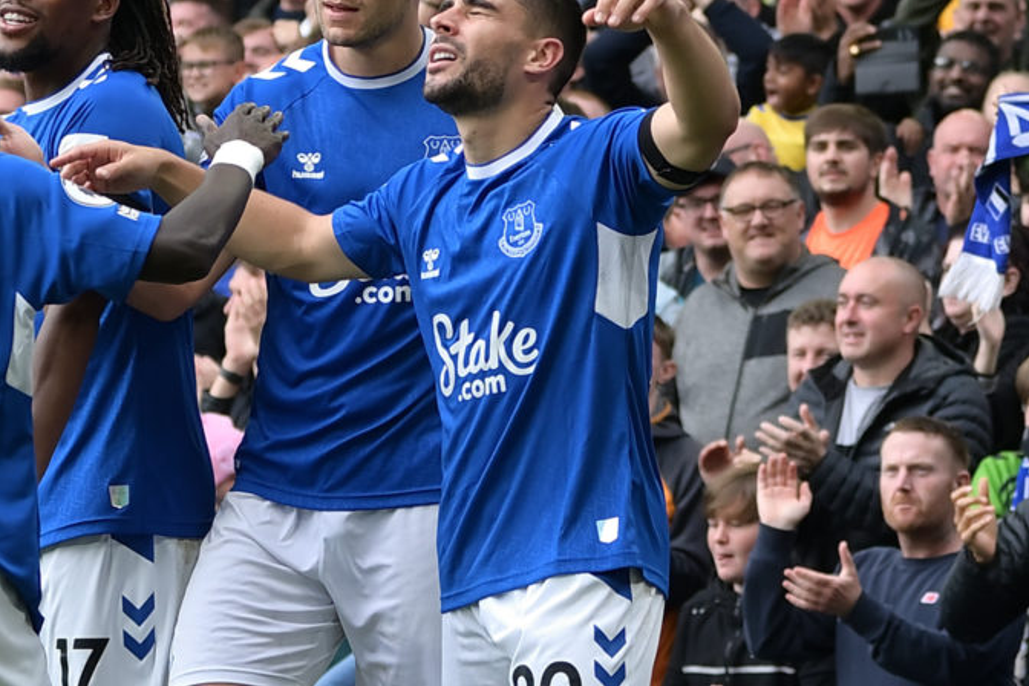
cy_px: 355
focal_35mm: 200
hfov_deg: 10.3
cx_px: 282
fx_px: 5716
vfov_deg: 6.9
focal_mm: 70
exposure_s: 1/1250
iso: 640
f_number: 2.8
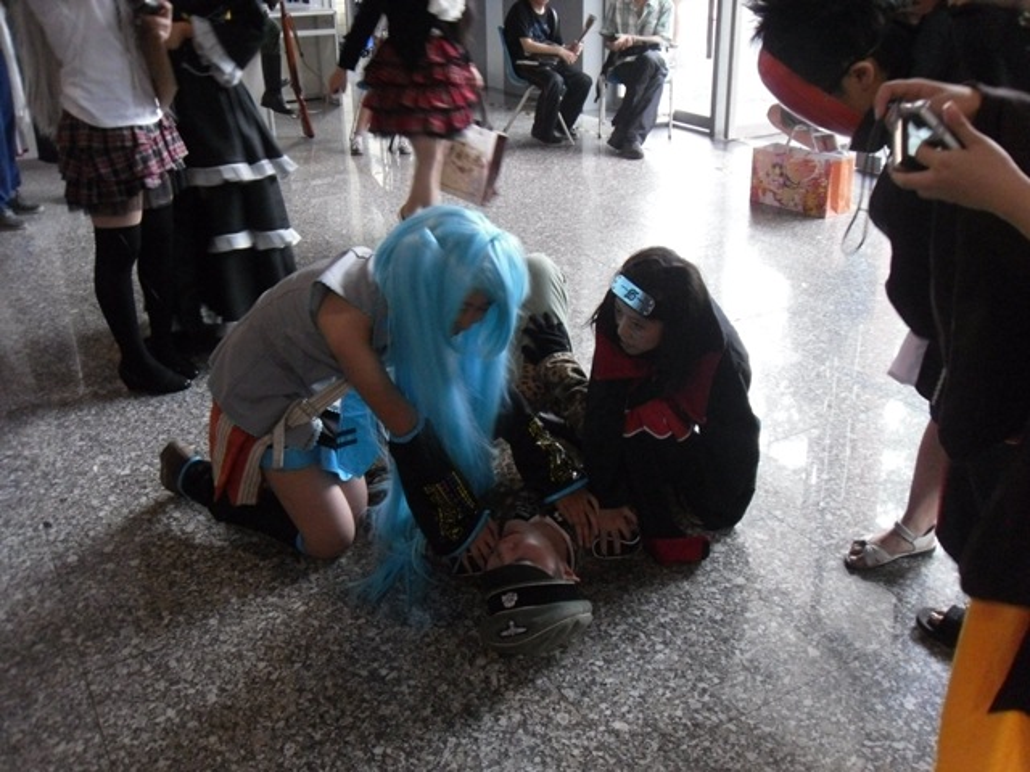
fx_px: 1339
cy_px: 386
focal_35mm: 45
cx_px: 515
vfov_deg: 32.2
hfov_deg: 42.1
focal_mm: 6.3
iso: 400
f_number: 3.5
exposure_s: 1/22
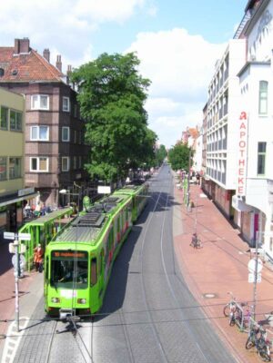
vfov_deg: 41.2
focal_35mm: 46
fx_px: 484
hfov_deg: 31.5
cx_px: 136
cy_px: 182
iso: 80
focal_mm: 7.6
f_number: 5.6
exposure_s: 1/250
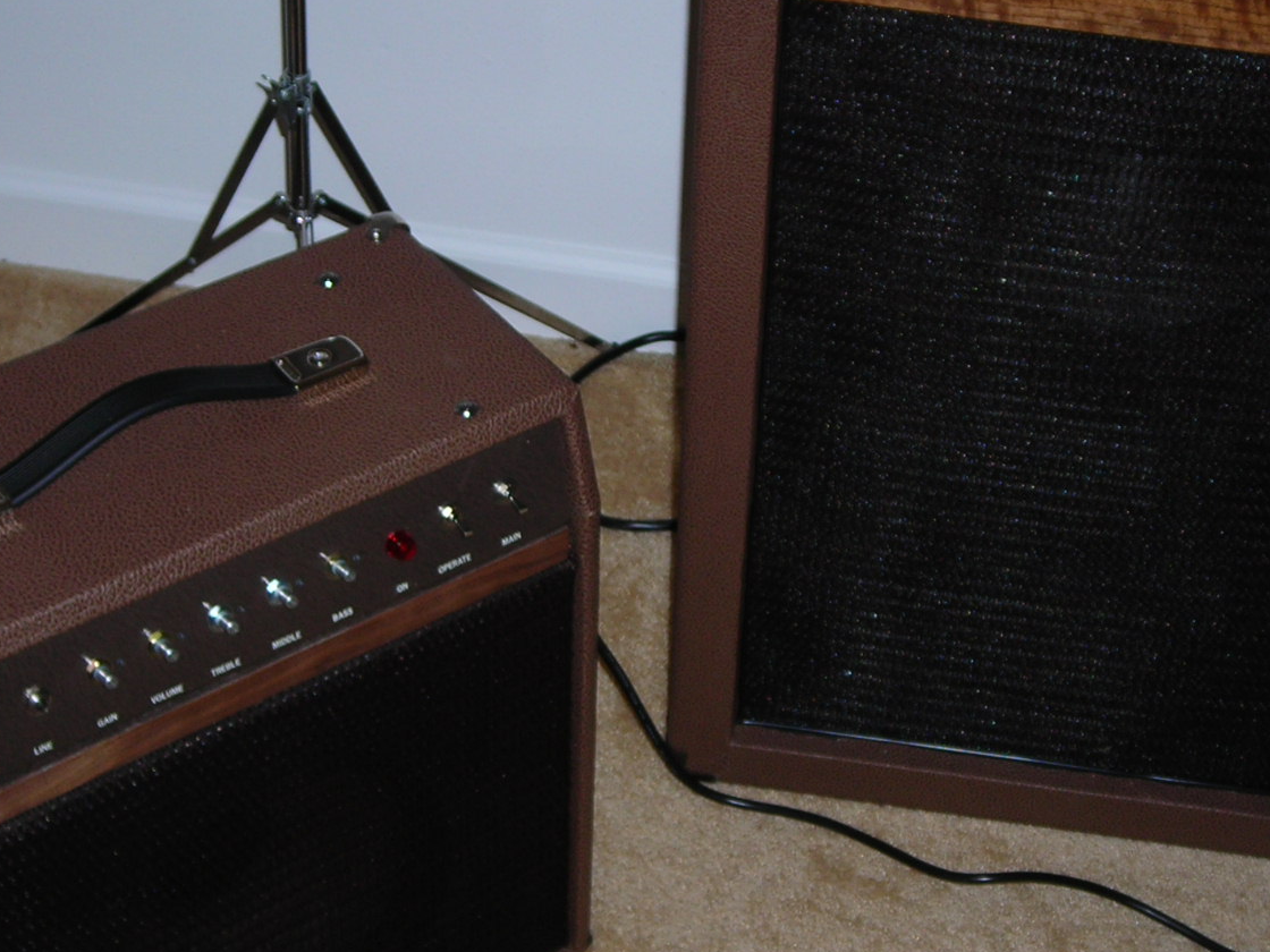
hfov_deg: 26.0
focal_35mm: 75
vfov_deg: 19.6
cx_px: 636
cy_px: 413
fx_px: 2752
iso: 50
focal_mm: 6.8
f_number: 3.3
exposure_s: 1/60.1
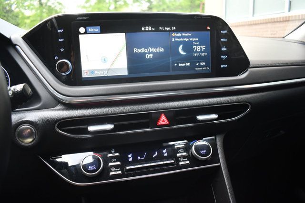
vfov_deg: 48.0
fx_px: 229
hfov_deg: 67.4
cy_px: 102
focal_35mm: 27
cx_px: 152
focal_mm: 18
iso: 1100
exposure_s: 1/125
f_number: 3.5
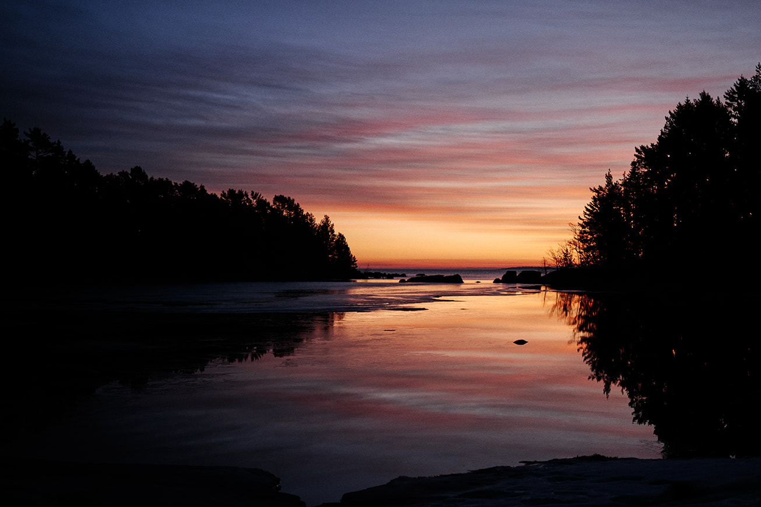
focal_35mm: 43
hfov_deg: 45.1
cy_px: 291
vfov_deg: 31.1
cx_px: 467
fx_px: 909
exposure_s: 1/1000
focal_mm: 23
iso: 125
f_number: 1.4
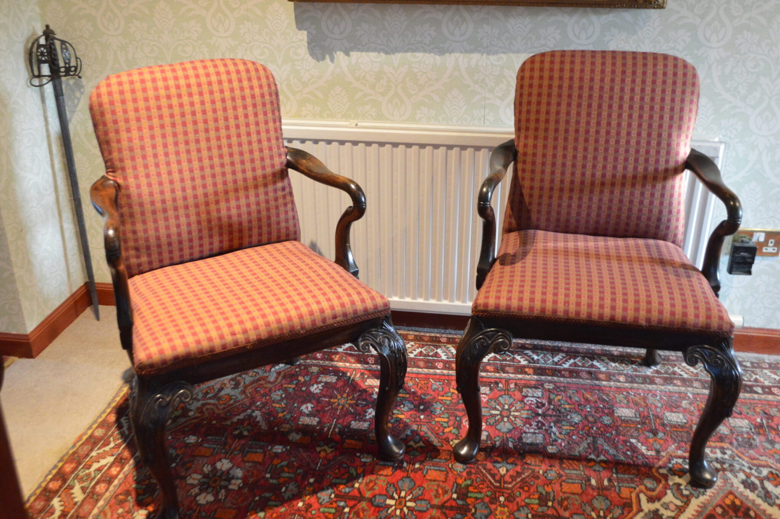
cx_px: 390
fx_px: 779
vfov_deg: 36.8
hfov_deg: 53.2
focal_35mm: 36
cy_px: 260
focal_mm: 24
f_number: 4
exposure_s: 1/30
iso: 3200
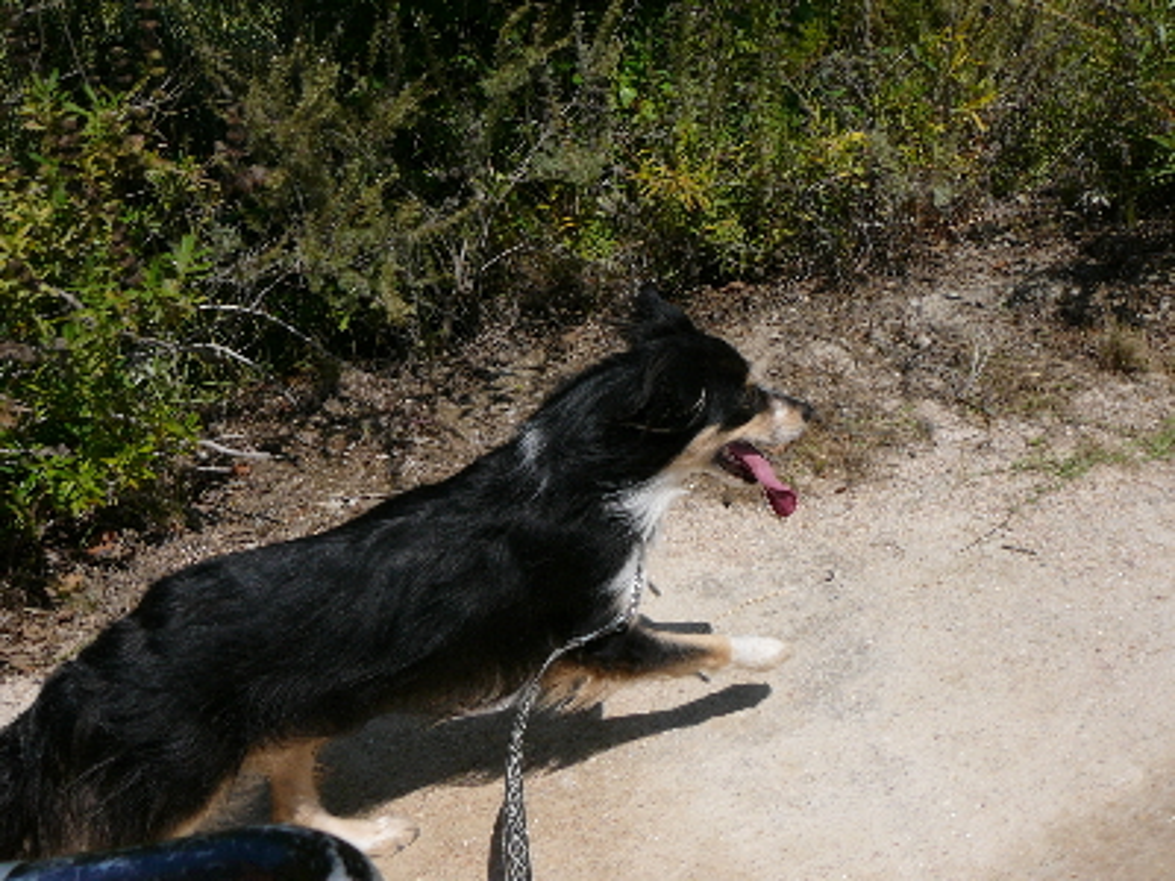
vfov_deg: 40.7
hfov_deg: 52.6
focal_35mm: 35
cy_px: 440
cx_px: 588
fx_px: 1188
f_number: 5
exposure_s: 1/800
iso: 80
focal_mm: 5.2
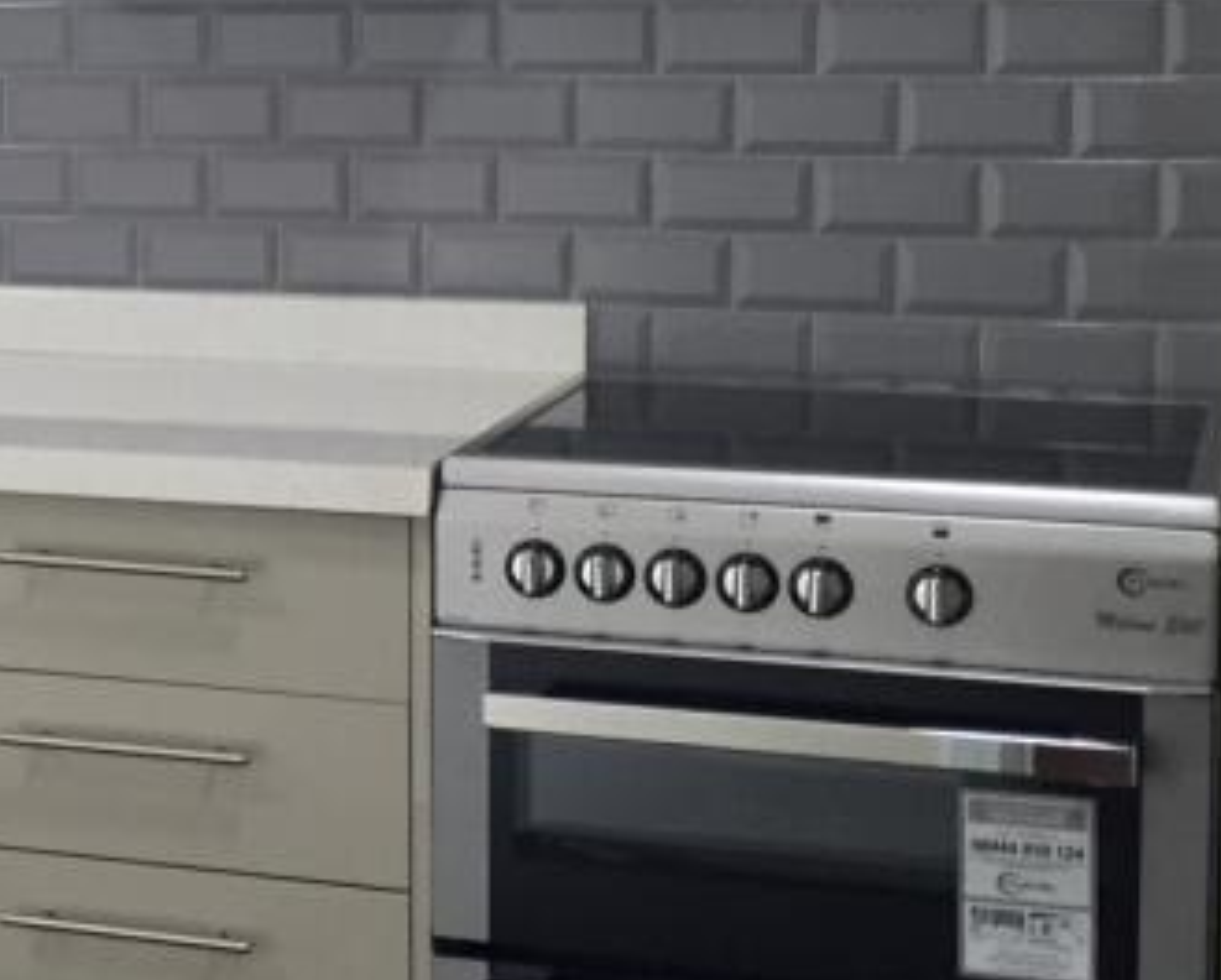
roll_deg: +0.6
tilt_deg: -6.0
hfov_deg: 20.6
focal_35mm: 88
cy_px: 312
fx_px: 3184
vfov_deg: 17.4
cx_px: -160
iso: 125
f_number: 2.2
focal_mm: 4.15
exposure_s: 1/30
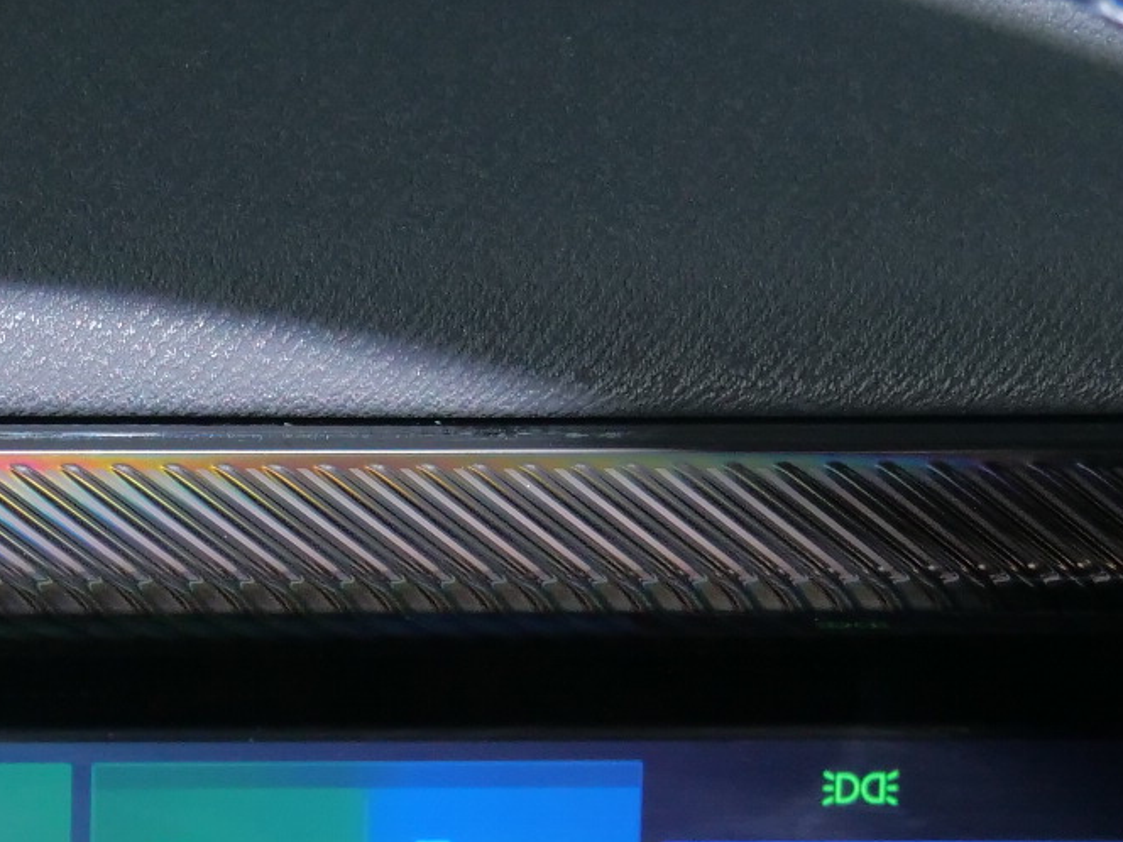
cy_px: 884
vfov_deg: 9.3
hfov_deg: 12.1
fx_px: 5126
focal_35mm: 158
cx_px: -397
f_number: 5.6
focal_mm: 20
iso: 800
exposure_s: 1/15
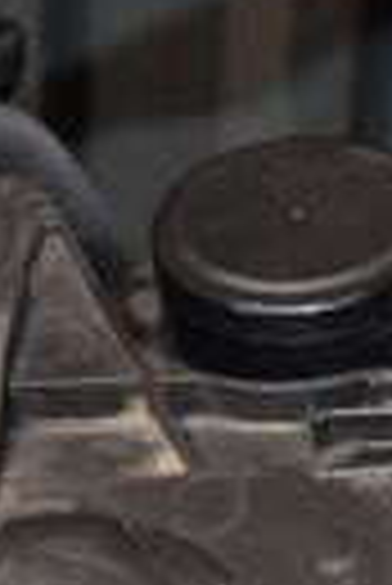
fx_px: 2932
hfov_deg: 7.5
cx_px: 676
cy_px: 621
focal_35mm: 180
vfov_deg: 11.3
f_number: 5
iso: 800
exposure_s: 1/60
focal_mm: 26
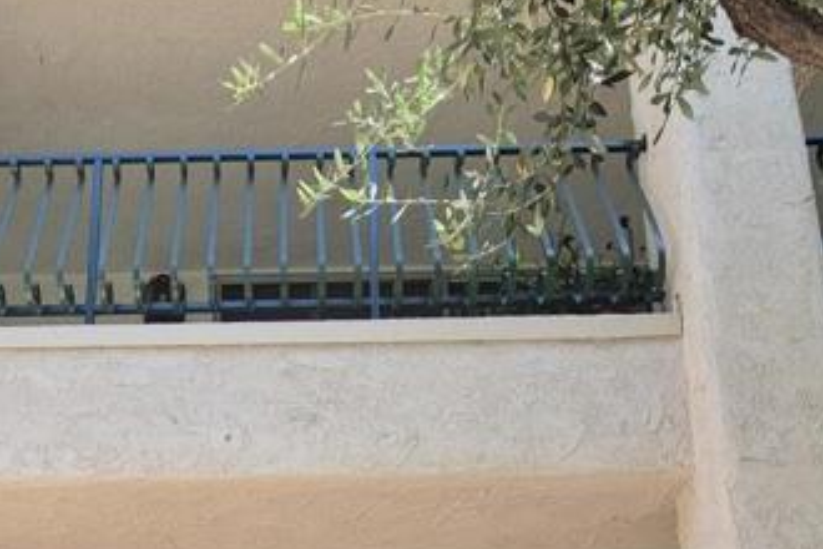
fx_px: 960
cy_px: 744
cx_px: 277
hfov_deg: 45.7
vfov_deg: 26.3
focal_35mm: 42
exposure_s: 1/376
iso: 50
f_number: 2.2
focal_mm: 1.74
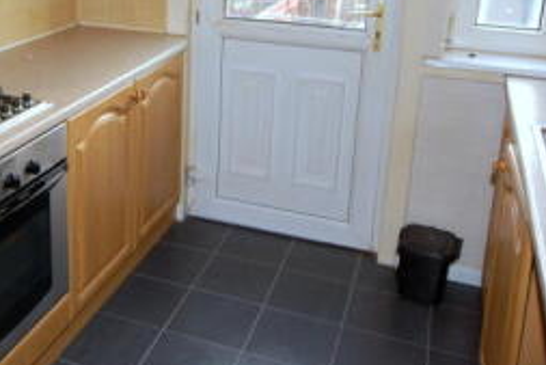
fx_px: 678
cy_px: 56
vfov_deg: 29.2
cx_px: 153
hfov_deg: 42.8
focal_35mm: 45
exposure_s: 1/60
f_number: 4.5
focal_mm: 11.5
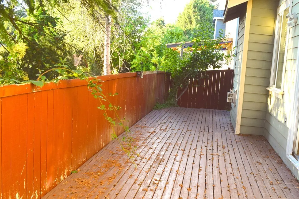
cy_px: 106
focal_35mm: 41
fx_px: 340
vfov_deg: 32.6
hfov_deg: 45.9
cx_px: 220
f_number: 6.3
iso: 400
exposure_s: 1/160
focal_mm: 18
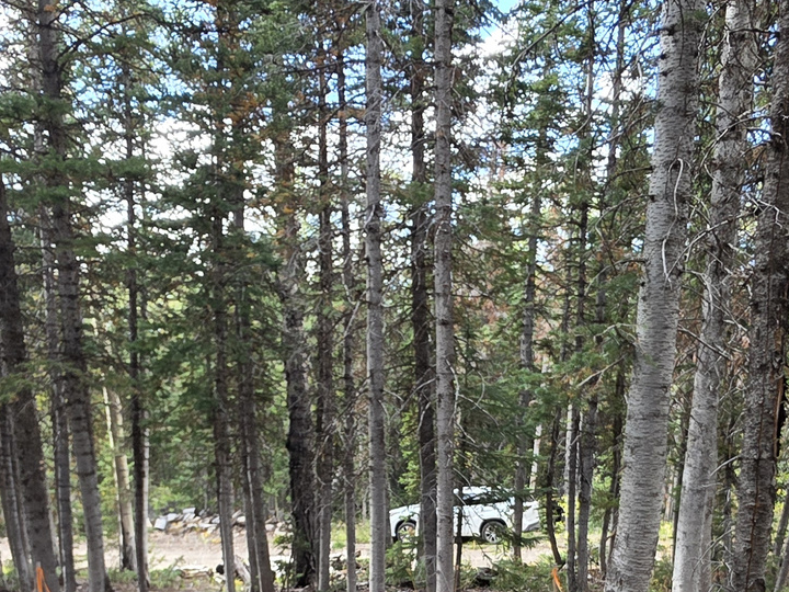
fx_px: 843
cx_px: 411
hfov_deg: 50.1
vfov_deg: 33.6
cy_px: 652
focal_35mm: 37
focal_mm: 2.2
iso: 50
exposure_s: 1/120
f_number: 1.9
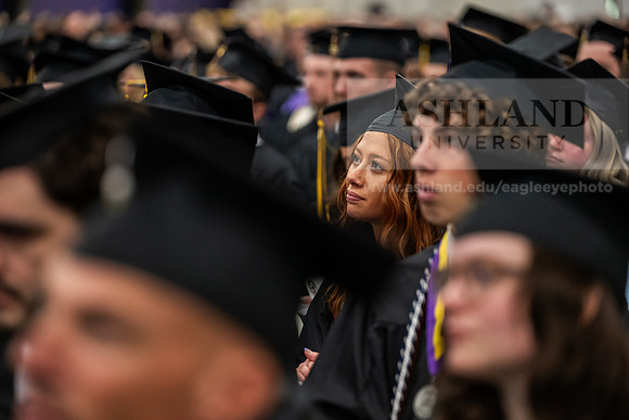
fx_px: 2447
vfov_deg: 9.8
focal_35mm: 140
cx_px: 314
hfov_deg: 14.7
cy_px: 210
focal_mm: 140
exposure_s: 1/200
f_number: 3.2
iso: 2500
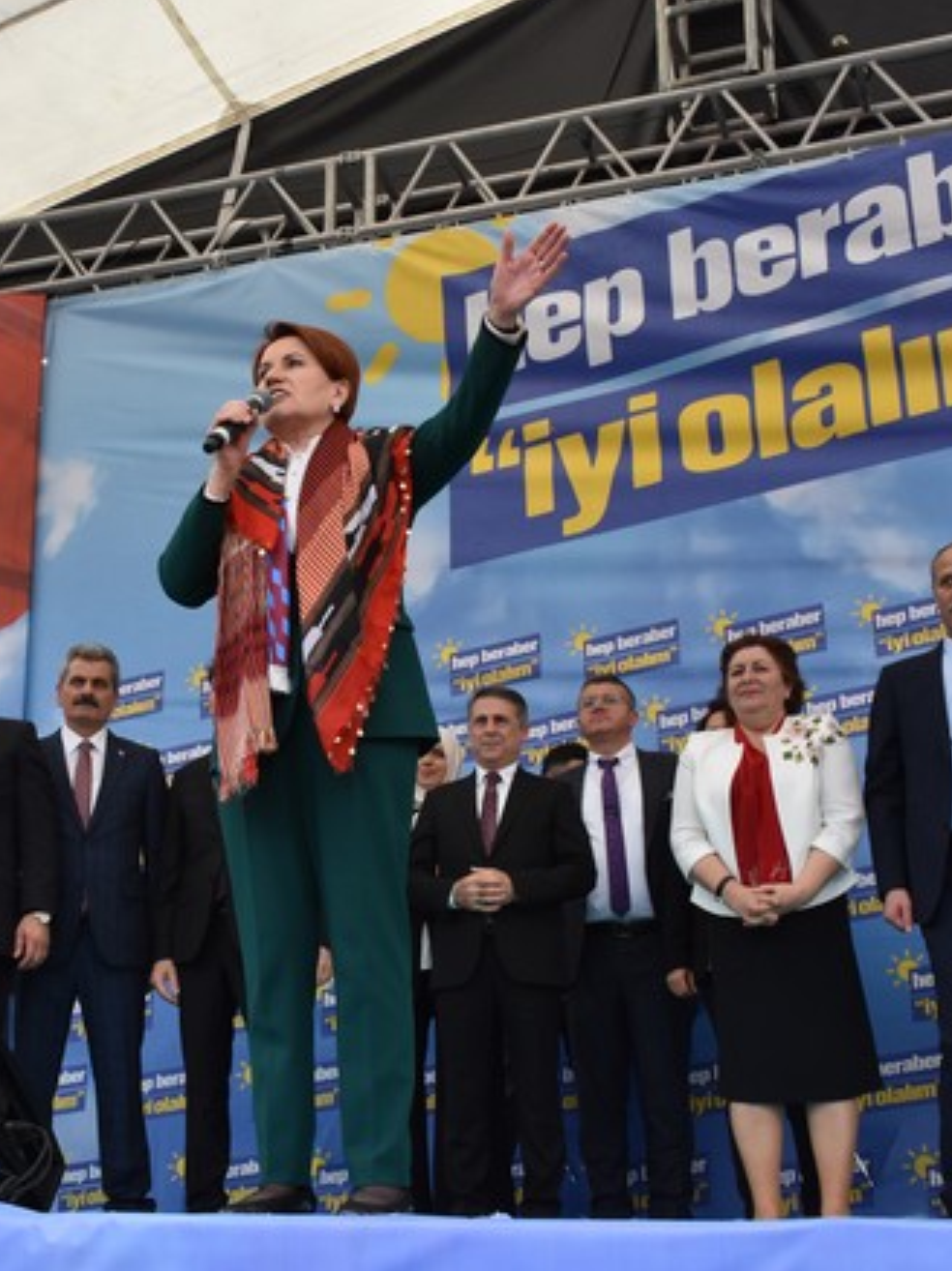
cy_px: 631
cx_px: 276
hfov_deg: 27.2
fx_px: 1945
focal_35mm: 53
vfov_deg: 36.2
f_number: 9
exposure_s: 1/320
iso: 800
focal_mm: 24
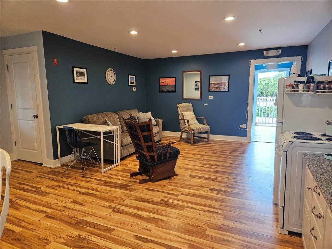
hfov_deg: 73.9
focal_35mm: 23
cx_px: 166
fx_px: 221
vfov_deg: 58.9
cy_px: 124
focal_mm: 5.4
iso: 400
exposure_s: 1/120
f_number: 1.8
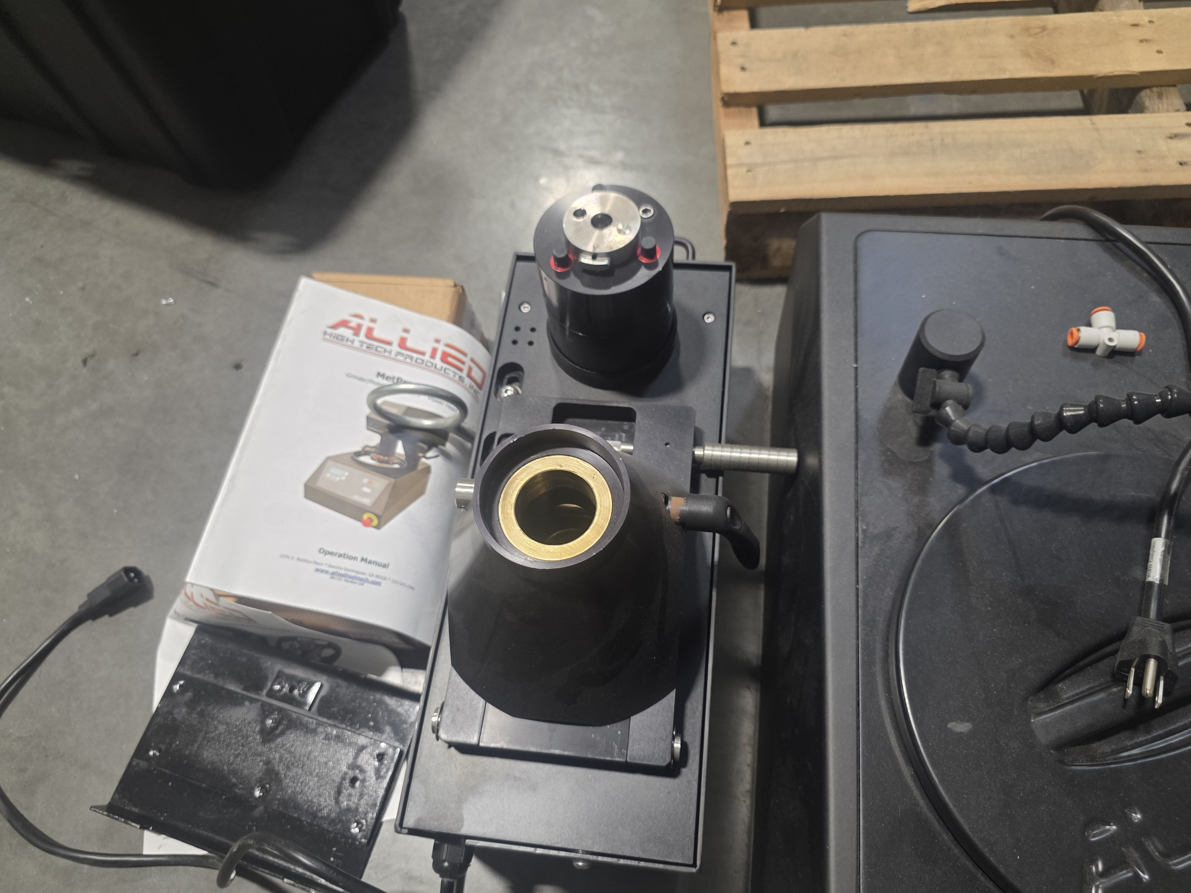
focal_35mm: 23
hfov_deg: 73.9
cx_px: 596
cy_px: 446
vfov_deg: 58.9
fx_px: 791
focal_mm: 6.3
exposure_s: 1/120
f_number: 1.7
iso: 320
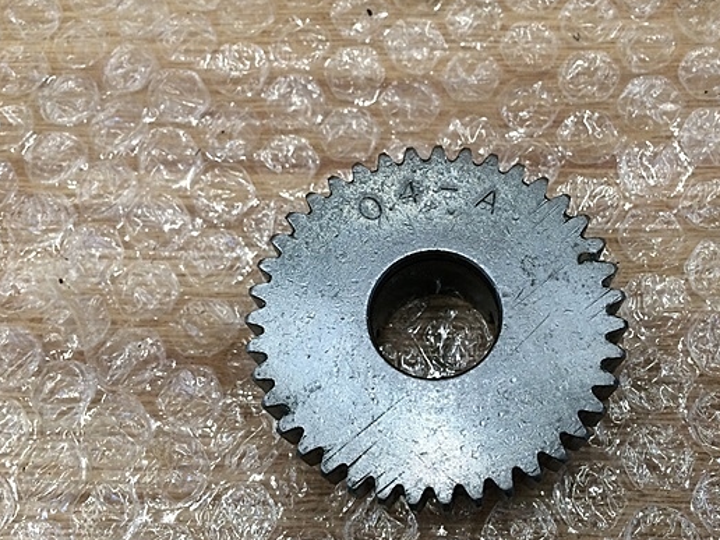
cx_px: 421
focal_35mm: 36
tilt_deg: -72.3
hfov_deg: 51.1
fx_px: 749
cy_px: 310
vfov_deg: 39.6
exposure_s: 1/30
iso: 80
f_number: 2.2
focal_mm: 4.15
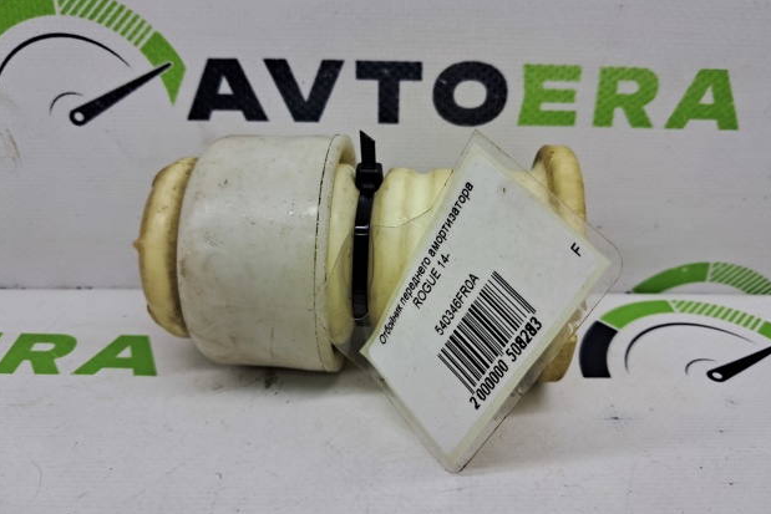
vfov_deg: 45.0
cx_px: 395
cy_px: 257
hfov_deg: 63.6
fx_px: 621
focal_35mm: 29
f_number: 1.8
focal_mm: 4
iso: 50
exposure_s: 1/100
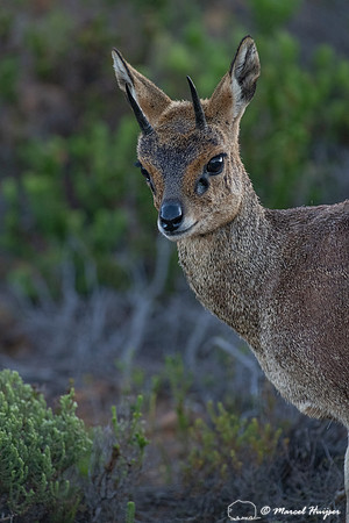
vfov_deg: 3.4
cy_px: 262
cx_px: 174
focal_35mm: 600
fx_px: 8724
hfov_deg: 2.3
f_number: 5.6
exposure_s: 1/160
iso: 3200
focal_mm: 600
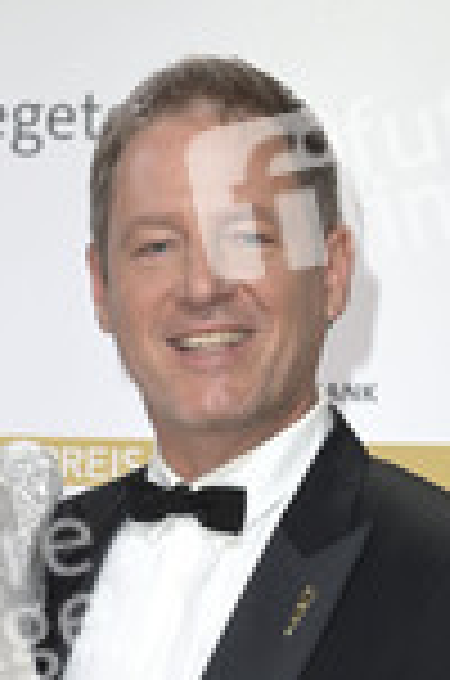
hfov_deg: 6.0
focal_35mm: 228
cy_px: 851
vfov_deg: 8.9
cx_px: 9
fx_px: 4294
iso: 640
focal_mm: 86
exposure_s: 1/250
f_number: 5.6
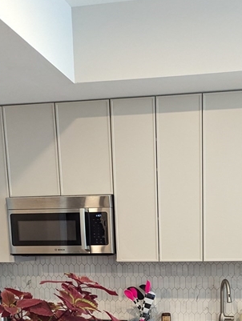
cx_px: 184
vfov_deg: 38.0
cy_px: 299
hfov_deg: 31.0
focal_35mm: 46
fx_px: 428
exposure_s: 1/120
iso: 739
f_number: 1.85
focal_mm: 6.81
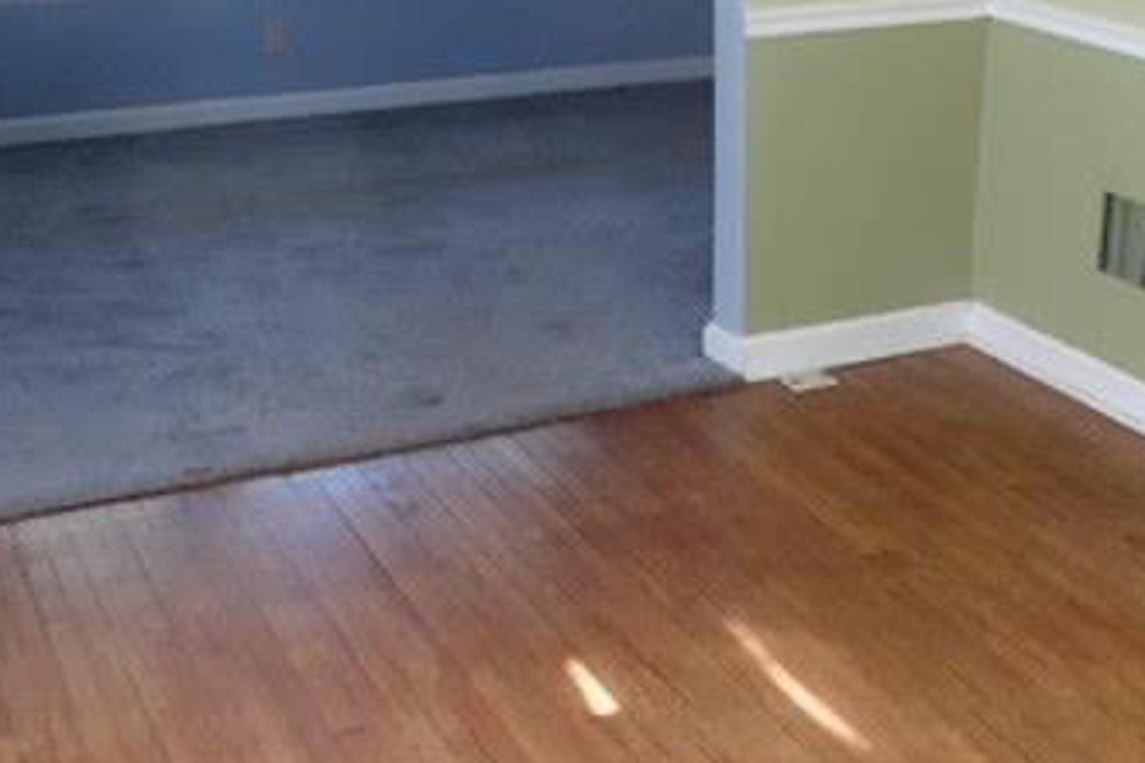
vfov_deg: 24.1
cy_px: 467
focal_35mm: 56
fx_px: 1781
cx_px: 777
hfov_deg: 35.2
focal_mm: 5
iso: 200
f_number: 3.9
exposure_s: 1/30
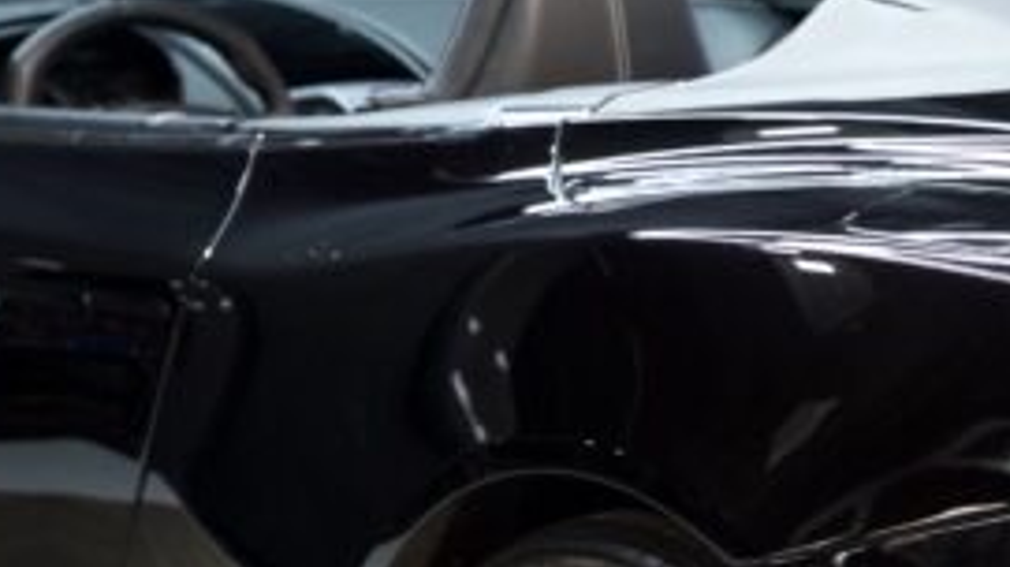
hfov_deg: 10.2
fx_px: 5567
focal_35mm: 208
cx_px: 1260
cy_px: 515
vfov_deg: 5.8
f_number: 3.2
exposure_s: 1/60
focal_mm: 70
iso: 2000
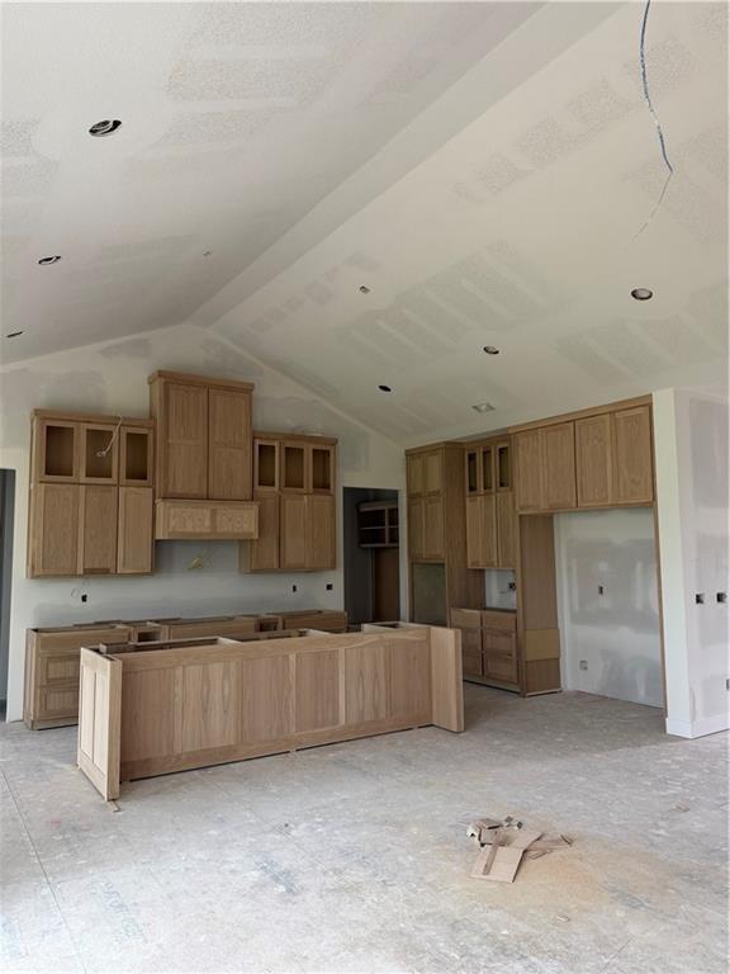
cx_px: 365
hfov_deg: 56.8
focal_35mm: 24
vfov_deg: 71.6
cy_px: 487
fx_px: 675
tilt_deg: +6.0
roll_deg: +1.0
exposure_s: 1/121
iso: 125
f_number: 1.78
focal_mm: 6.76
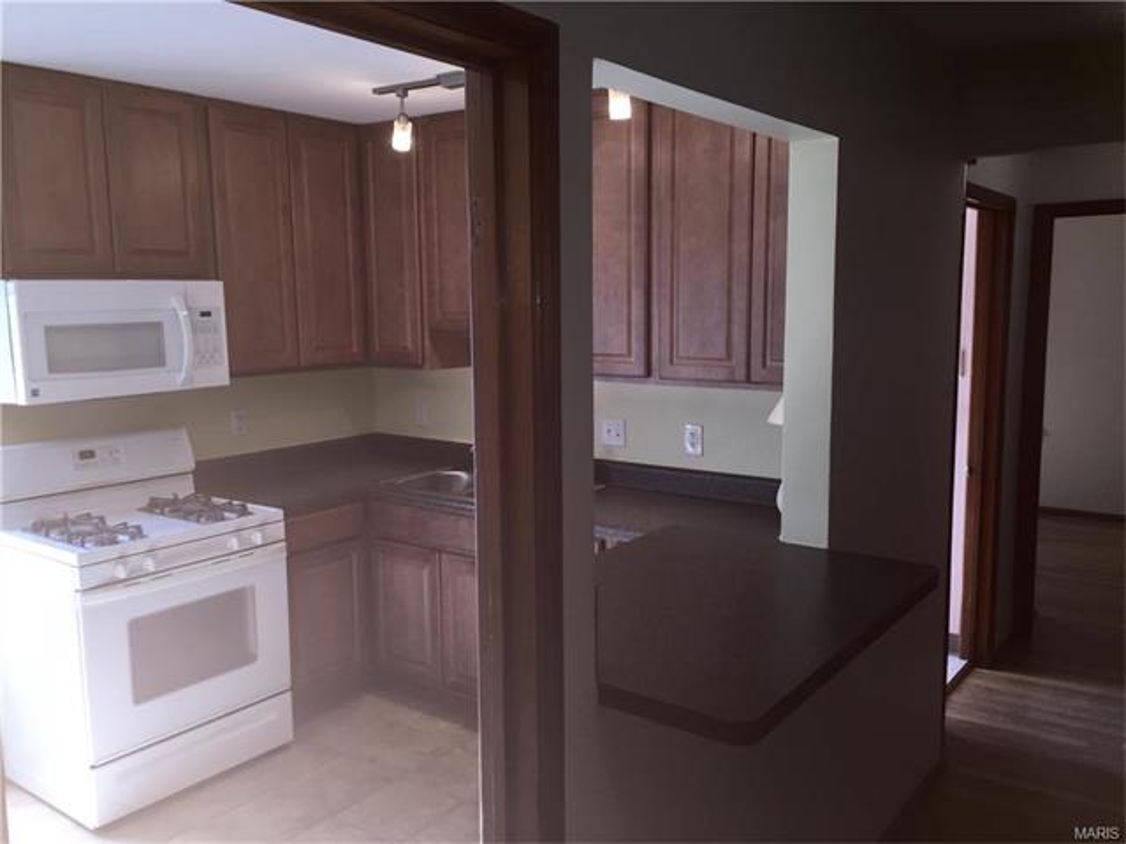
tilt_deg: -7.1
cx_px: 563
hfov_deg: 61.7
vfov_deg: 48.2
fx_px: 943
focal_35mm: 29
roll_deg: +0.3
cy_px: 422
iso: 32
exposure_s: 1/32
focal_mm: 4.15
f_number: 2.2
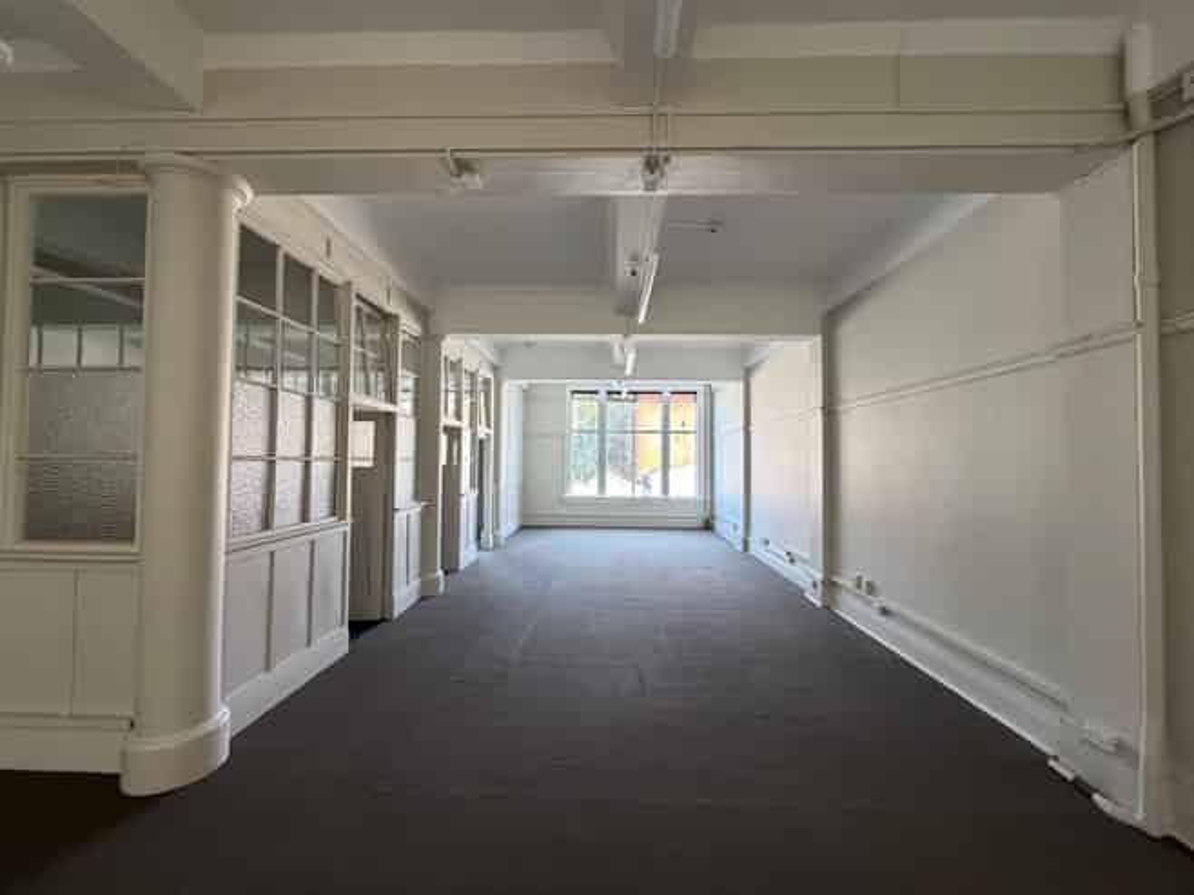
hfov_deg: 102.1
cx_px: 597
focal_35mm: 14
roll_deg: -0.7
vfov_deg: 85.6
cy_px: 448
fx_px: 483
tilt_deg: +2.3
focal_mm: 2.22
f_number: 2.2
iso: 320
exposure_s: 1/119
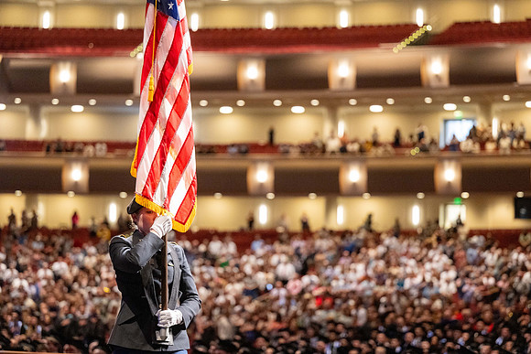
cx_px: 266
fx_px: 1446
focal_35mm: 98
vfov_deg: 14.0
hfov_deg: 20.8
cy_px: 177
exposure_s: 1/200
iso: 5000
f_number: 2.8
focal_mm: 98
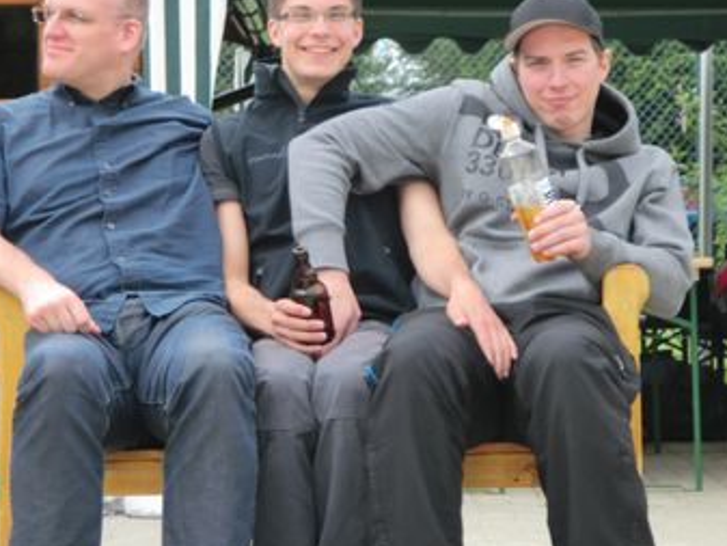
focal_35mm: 135
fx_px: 2836
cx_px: 311
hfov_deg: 14.6
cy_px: 254
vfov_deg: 11.0
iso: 50
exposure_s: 1/100
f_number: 5.4
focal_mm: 16.5
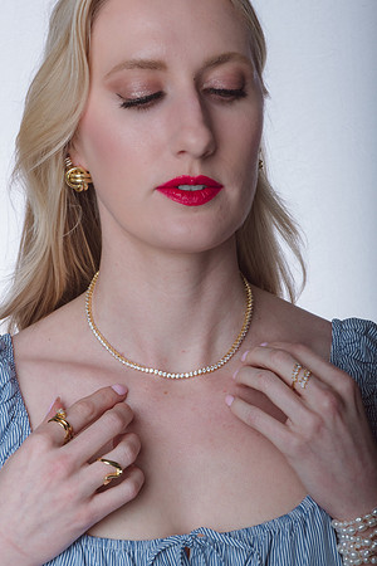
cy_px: 283
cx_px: 188
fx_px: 1649
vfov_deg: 19.5
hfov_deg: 13.0
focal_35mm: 105
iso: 400
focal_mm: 105
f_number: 36
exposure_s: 1/250
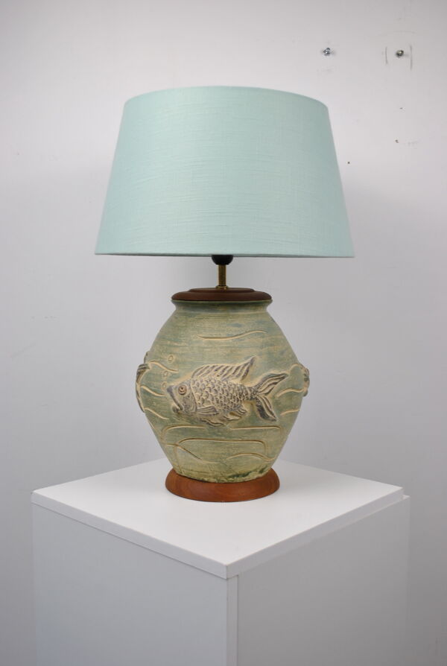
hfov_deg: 34.4
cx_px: 224
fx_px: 723
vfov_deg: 49.5
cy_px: 333
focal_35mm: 39
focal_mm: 26
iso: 200
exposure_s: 1/40
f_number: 5
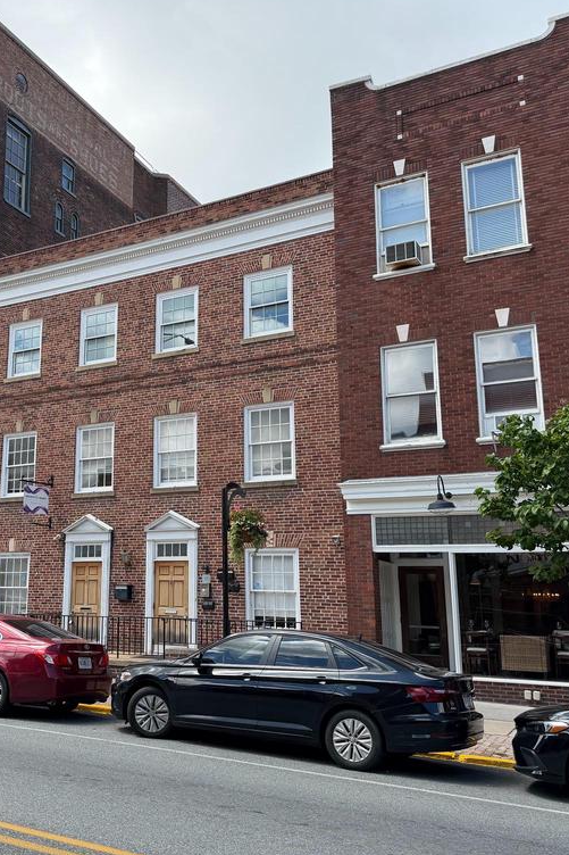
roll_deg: +0.6
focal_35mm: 34
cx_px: 140
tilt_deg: +10.5
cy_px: 421
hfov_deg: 37.9
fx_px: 806
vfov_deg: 55.8
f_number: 1.78
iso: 100
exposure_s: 1/2053
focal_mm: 6.76
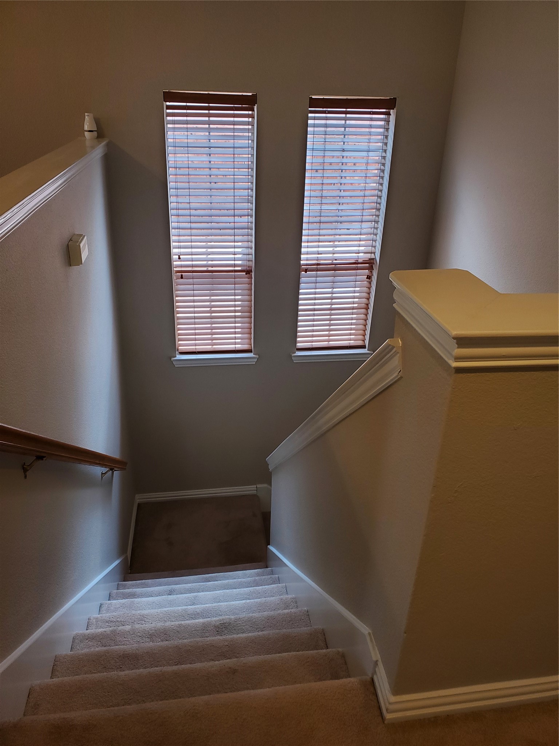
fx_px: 560
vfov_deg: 67.3
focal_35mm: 26
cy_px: 373
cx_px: 280
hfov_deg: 53.1
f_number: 2.4
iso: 100
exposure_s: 1/120
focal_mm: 4.3
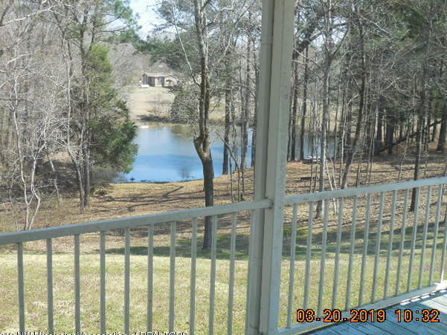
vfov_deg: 29.7
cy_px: 172
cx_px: 221
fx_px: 633
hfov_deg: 38.9
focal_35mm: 49
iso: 125
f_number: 3.8
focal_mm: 8.2
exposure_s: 1/320
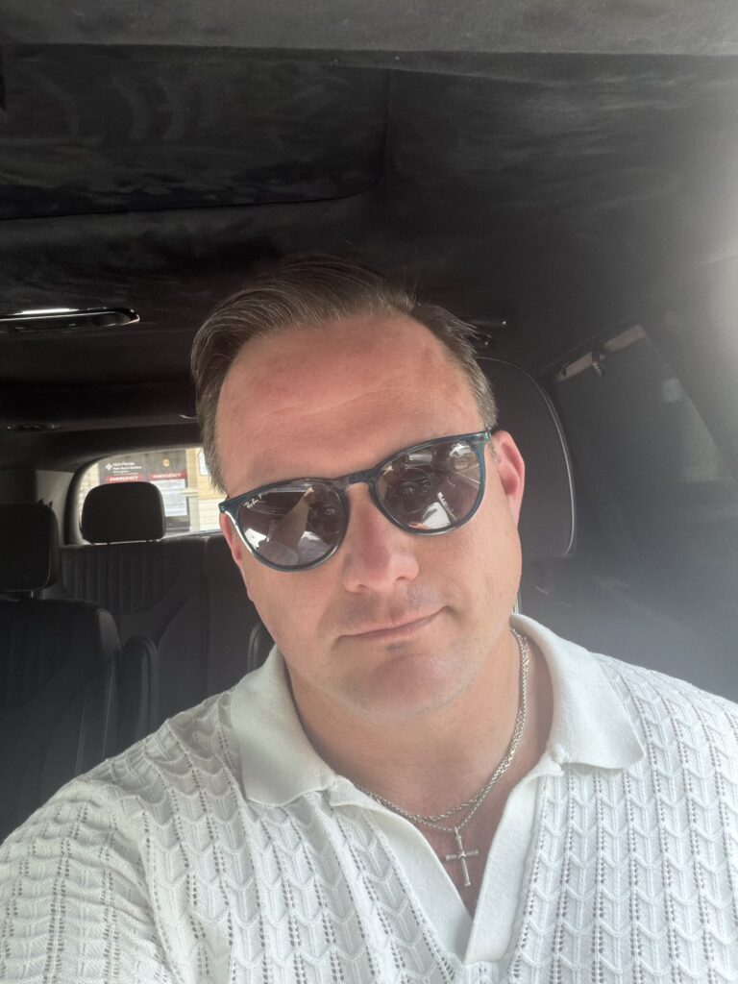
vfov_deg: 60.0
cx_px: 369
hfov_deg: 46.8
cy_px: 492
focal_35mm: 30
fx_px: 853
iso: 80
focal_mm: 2.71
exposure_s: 1/81
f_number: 1.9
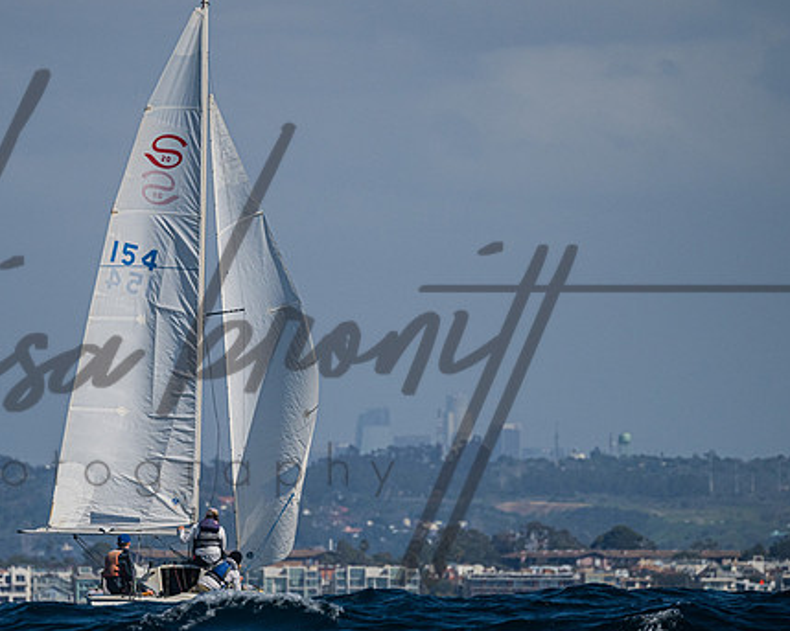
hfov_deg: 2.9
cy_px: 418
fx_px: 15802
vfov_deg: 2.3
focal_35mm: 676
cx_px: 277
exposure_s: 1/8000
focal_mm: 400
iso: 400
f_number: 6.3
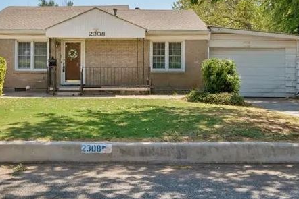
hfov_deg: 43.2
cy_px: 61
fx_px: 375
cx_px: 117
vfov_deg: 29.5
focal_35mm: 45
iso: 100
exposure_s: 1/500
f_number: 9
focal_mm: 13
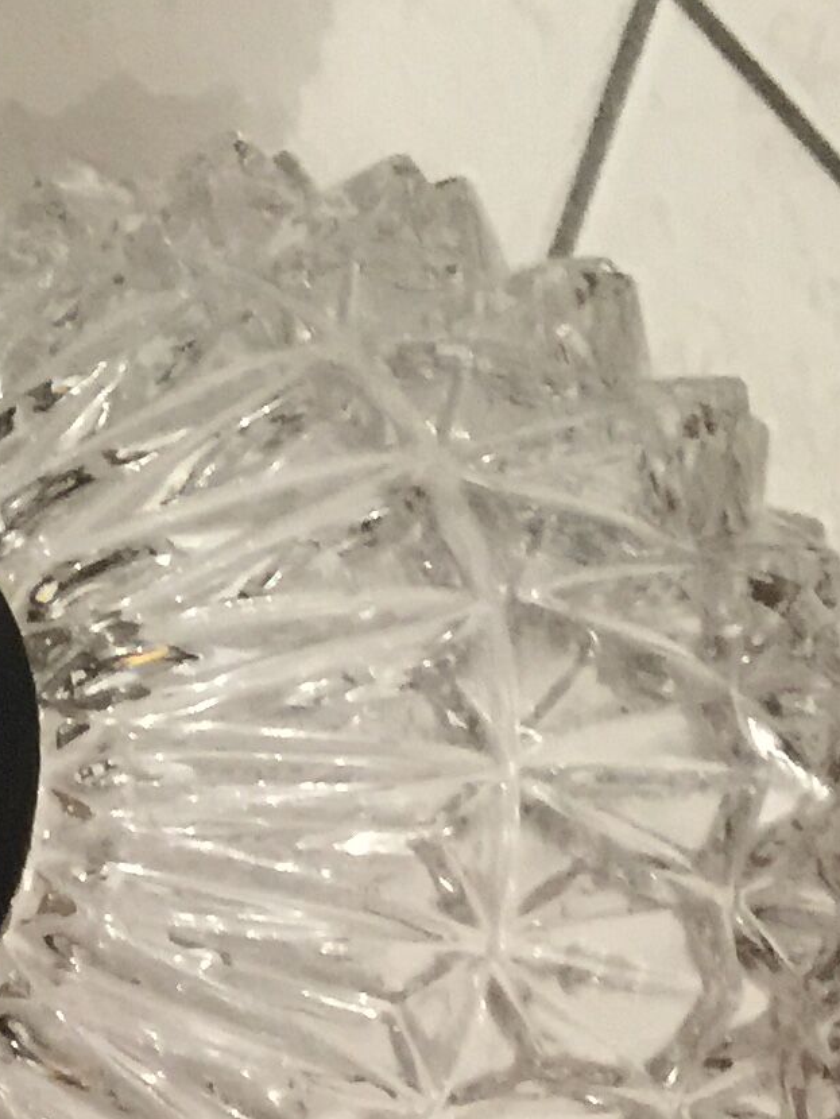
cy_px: 1821
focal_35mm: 114
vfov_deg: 15.5
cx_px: -483
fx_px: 3687
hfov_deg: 12.3
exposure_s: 1/8
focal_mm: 4.15
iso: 160
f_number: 2.2
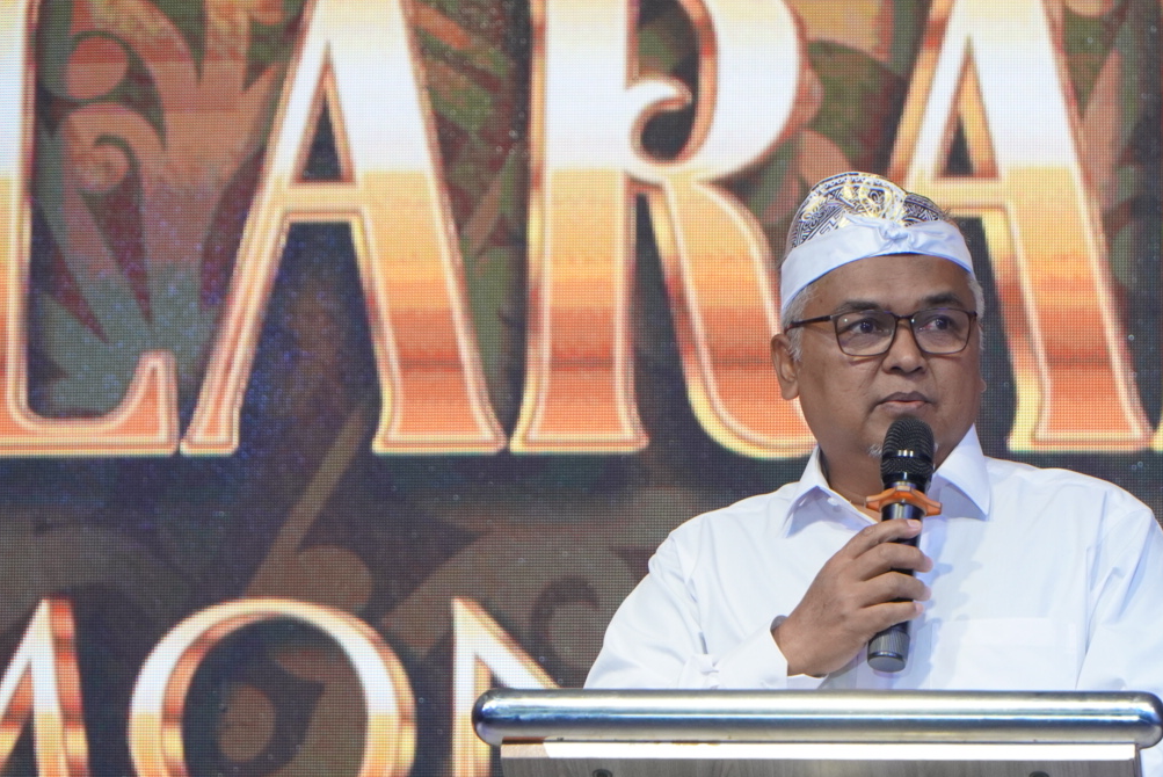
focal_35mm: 254
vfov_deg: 5.4
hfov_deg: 8.1
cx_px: 859
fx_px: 8204
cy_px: 598
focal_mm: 105
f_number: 4
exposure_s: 1/200
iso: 1000
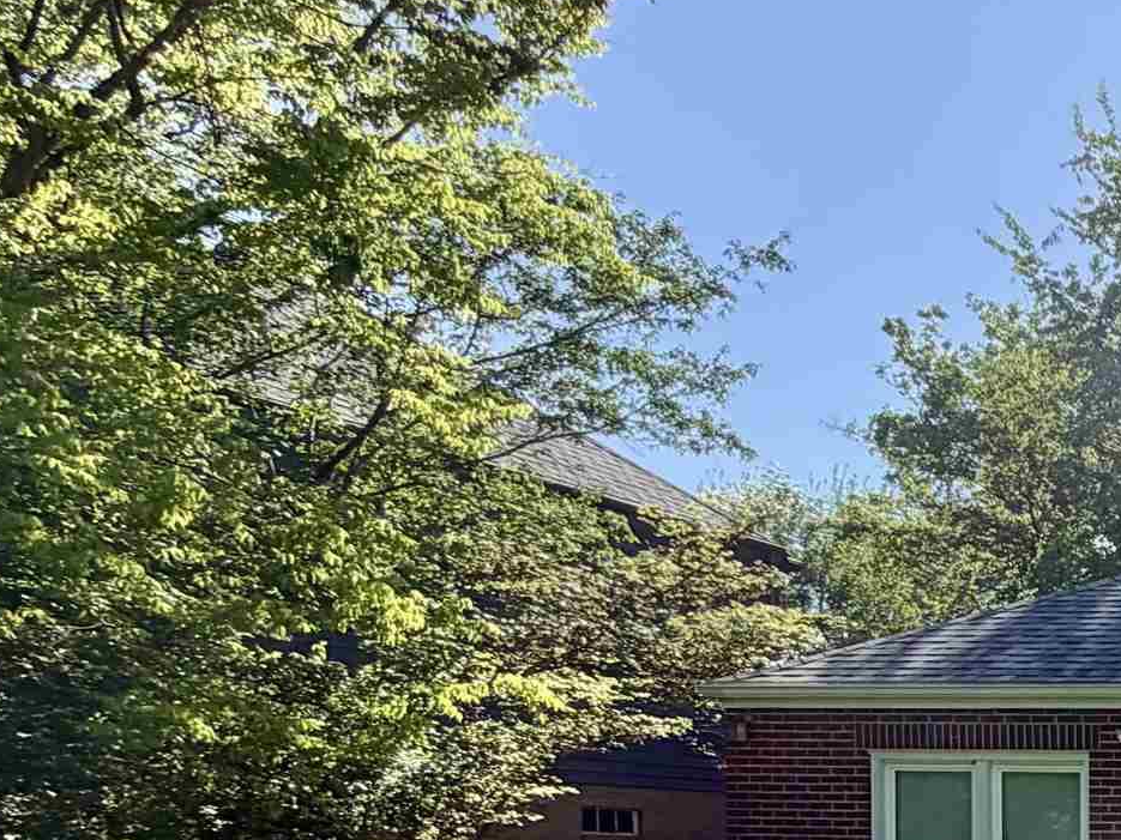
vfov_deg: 28.6
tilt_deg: -2.6
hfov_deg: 26.7
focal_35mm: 46
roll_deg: -0.6
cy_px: 926
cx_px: 1748
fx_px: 1489
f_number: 2.2
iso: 40
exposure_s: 1/770
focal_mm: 2.22
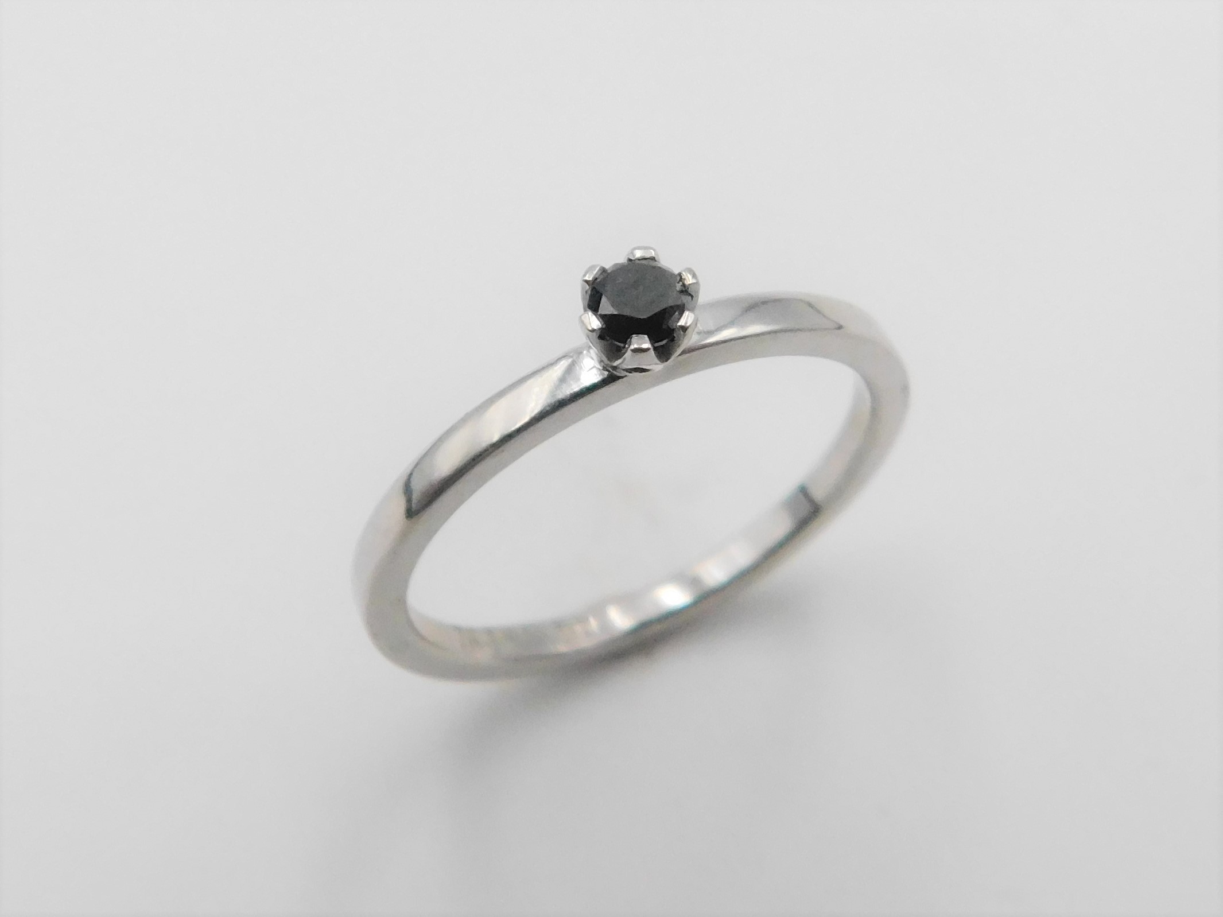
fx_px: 813
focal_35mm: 23
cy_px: 458
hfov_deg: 73.9
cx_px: 612
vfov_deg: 58.9
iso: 400
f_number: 3
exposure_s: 1/1500
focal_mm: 4
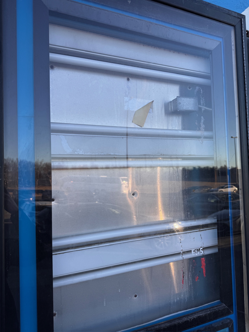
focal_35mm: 24
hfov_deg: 56.8
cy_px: 166
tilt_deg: +2.2
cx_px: 124
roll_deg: +2.0
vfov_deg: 71.6
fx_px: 230
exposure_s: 1/730
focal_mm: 6.76
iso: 80
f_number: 1.78
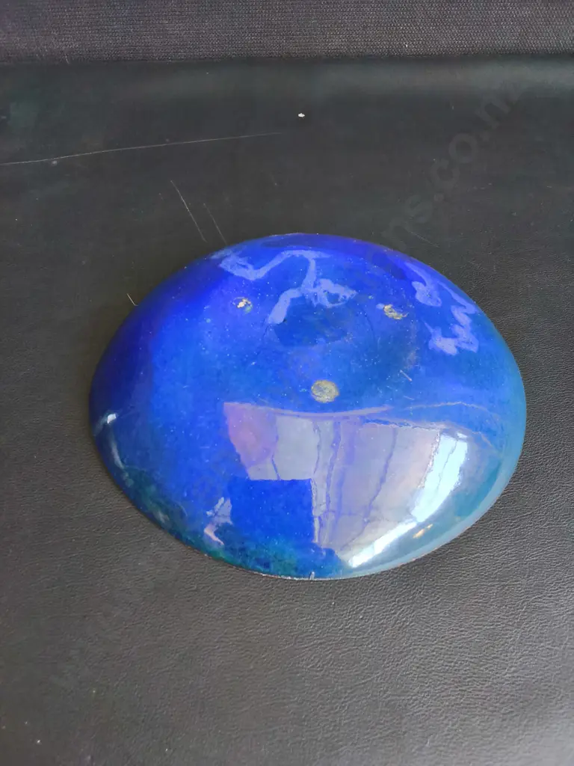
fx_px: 597
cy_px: 383
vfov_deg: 65.3
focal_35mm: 27
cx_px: 287
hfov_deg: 51.4
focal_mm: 2.87
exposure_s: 1/100
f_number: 2
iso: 320
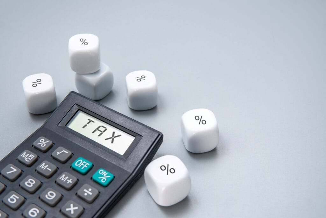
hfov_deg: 43.6
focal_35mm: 45
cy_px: 109
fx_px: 408
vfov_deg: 29.9
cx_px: 163
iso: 100
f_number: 6.7
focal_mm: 30
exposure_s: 1/200
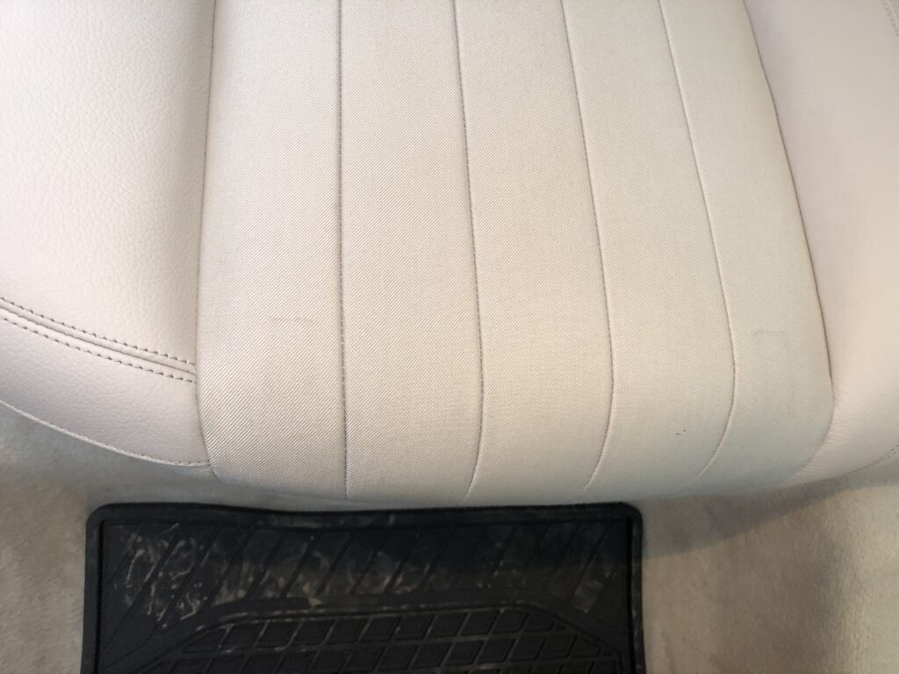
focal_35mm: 28
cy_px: 337
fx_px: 727
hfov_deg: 63.4
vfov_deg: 49.7
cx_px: 450
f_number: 1.8
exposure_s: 1/25
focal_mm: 4
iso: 40
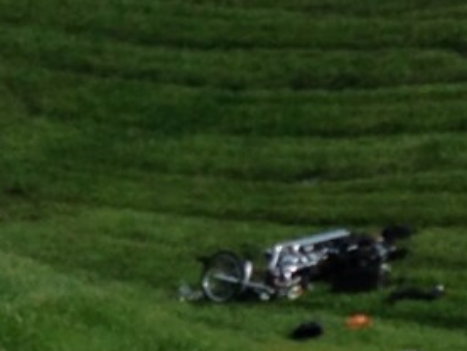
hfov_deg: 15.9
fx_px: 1647
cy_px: -56
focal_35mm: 122
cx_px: 13
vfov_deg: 11.9
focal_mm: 4.12
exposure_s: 1/1153
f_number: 2.4
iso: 50
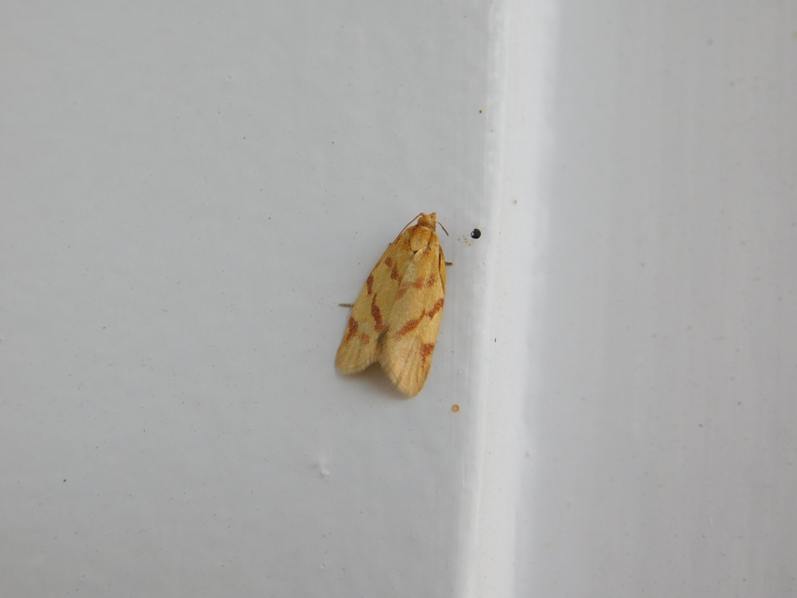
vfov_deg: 12.9
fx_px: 2648
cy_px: 299
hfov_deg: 17.1
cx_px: 398
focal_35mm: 115
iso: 125
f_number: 4.8
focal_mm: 20.3
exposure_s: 1/125
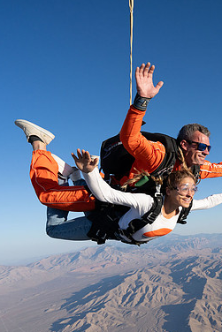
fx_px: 342
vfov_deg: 51.9
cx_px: 218
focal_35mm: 37
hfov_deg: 33.2
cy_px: 168
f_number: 8
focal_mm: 24
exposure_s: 1/2000
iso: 800
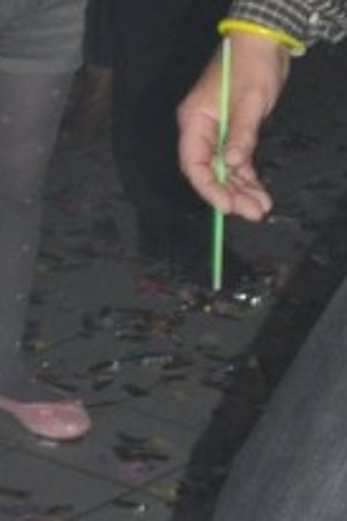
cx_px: 553
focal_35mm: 210
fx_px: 3041
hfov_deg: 6.4
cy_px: -164
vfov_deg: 9.6
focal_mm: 30
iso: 800
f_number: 4.2
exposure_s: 1/60
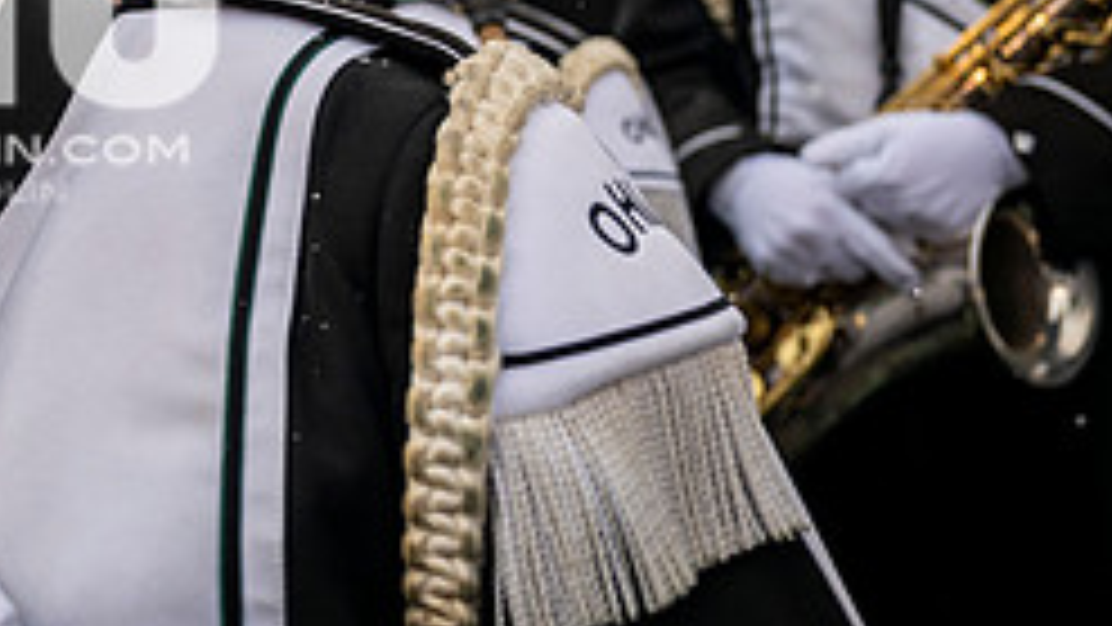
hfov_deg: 31.3
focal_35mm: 59
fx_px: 1740
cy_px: -11
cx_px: -122
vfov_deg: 19.7
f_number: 2.8
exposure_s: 1/500
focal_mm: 24
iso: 160
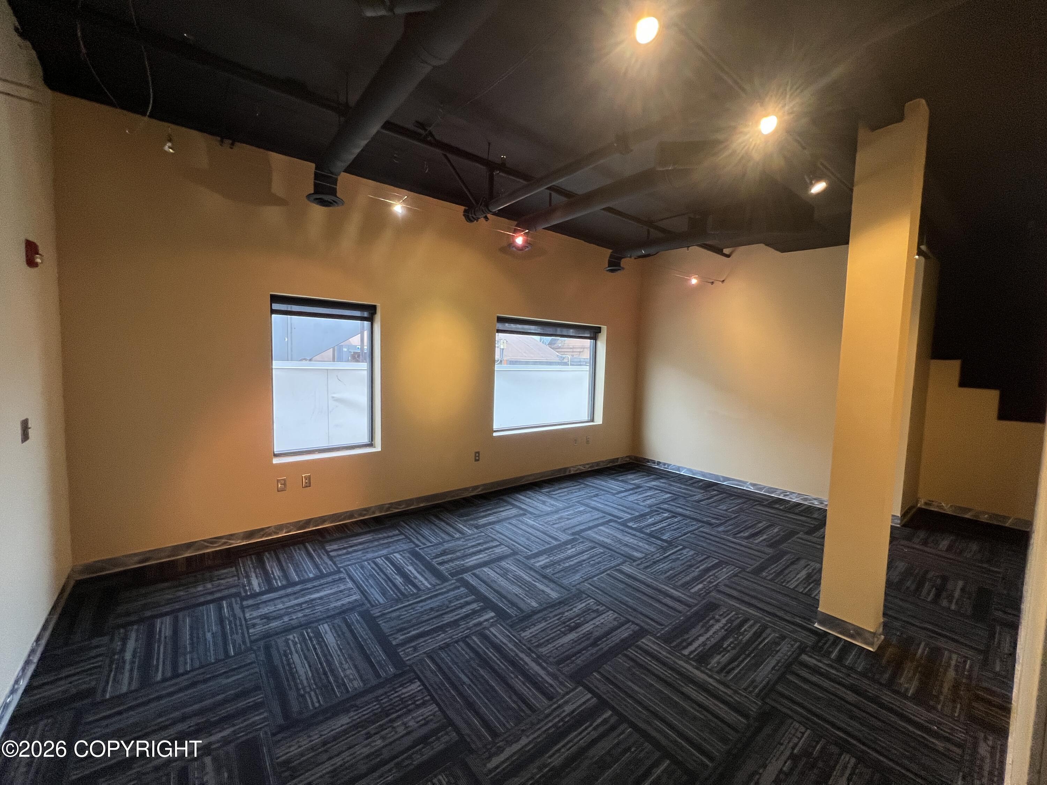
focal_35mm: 13
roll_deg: -1.2
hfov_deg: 106.2
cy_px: 392
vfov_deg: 89.9
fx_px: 393
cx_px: 524
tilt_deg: -3.6
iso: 250
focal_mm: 1.57
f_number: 1.8
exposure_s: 1/120
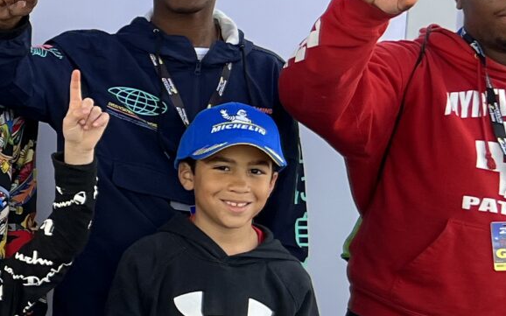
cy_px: 106
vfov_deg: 10.7
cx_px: -449
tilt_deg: -8.3
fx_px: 1682
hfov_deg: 14.6
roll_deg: -2.4
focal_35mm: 122
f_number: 1.5
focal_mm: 5.7
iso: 50
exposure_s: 1/445
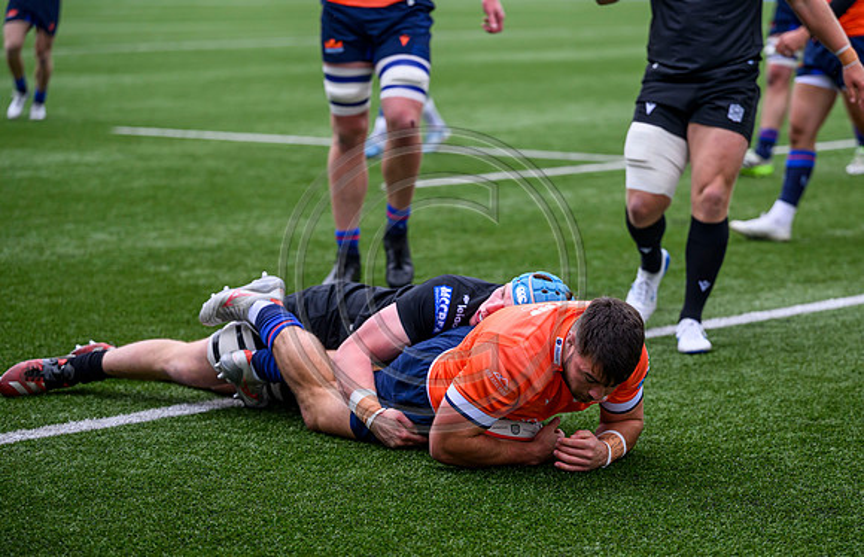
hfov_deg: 16.5
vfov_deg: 10.7
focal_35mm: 125
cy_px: 340
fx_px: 2976
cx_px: 510
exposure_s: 1/800
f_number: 2.8
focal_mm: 105
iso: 640
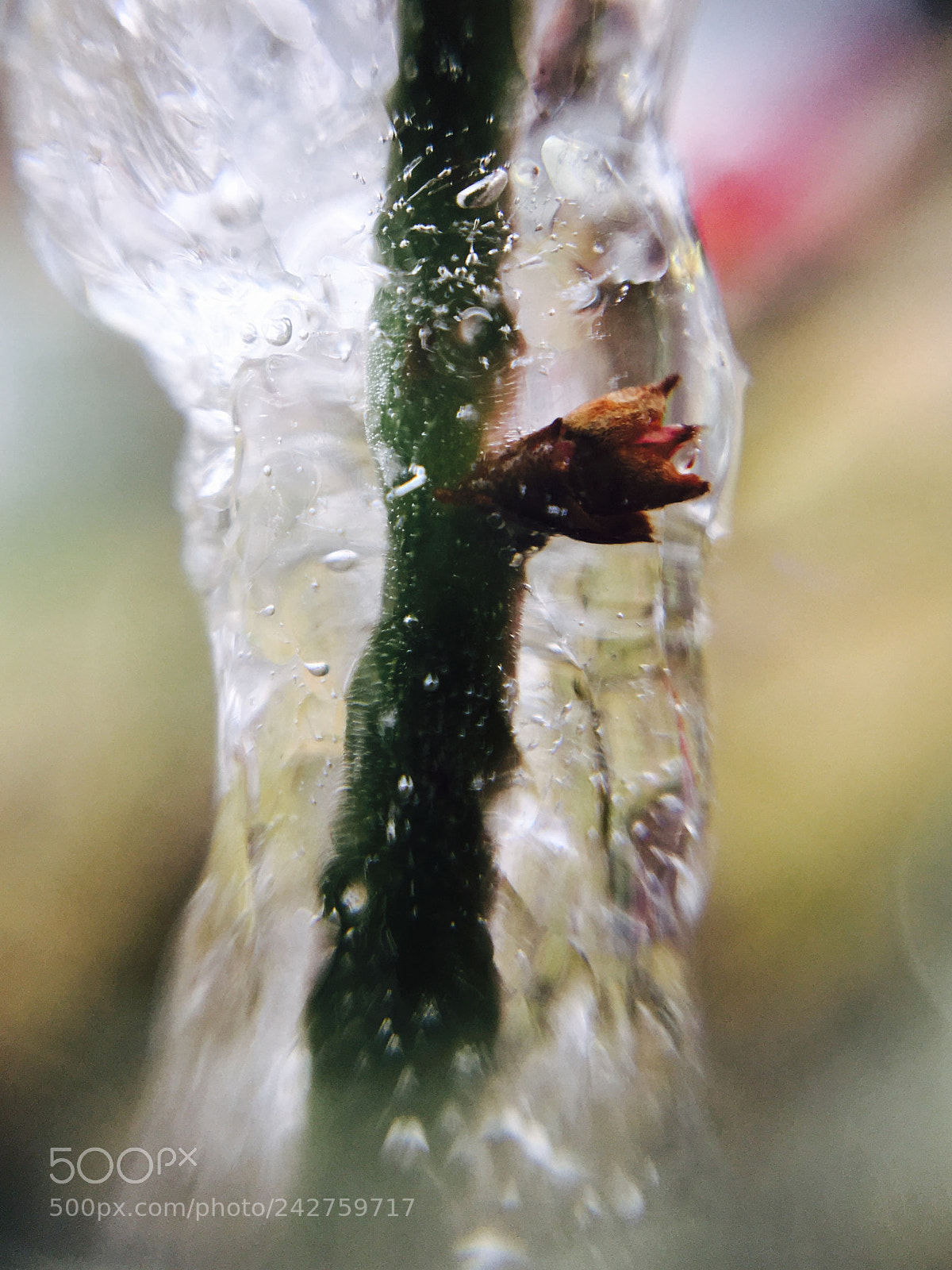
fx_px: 1063
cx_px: 476
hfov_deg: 48.2
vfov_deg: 61.7
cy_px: 635
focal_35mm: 29
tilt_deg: -15.7
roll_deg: +8.6
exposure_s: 1/249
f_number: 2.2
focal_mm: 4.15
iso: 25
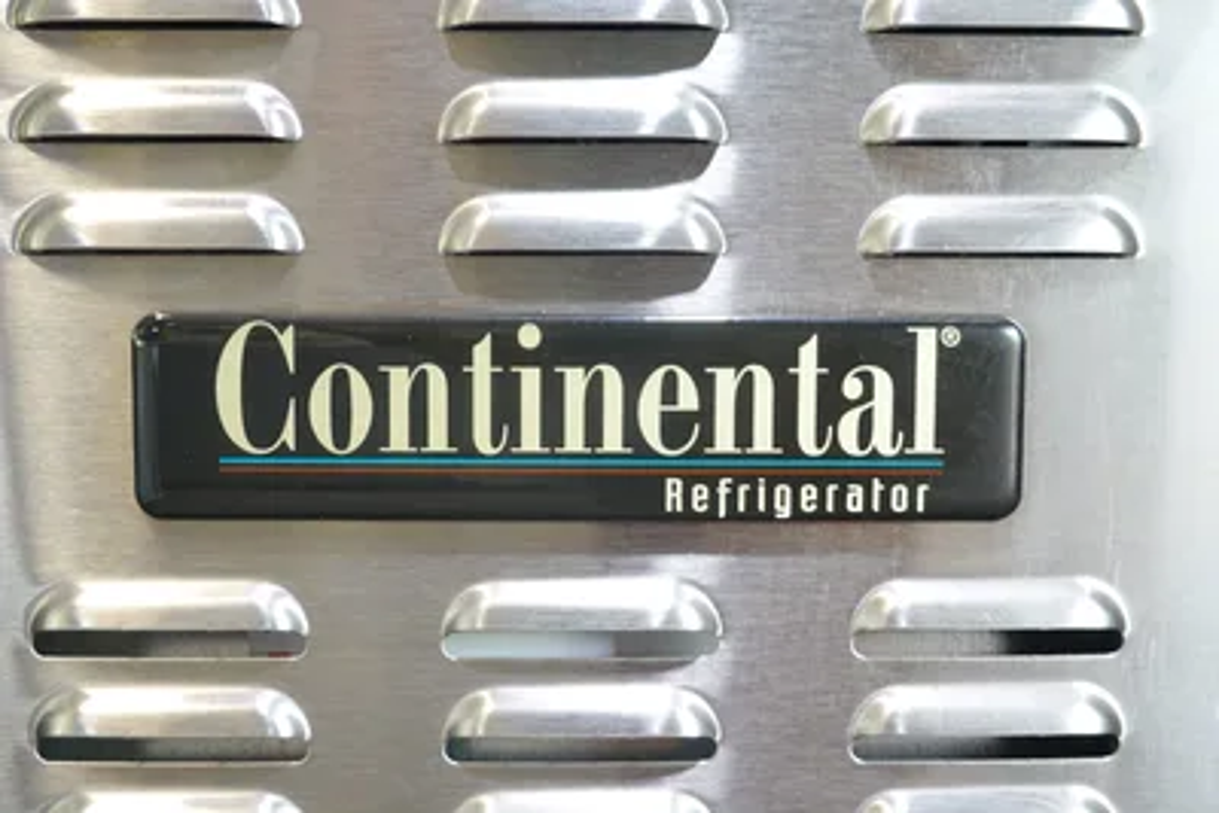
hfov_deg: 44.5
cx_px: 610
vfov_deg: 30.5
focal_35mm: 44
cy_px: 406
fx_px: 1490
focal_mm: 16.21
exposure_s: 1/25
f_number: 4
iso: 1000
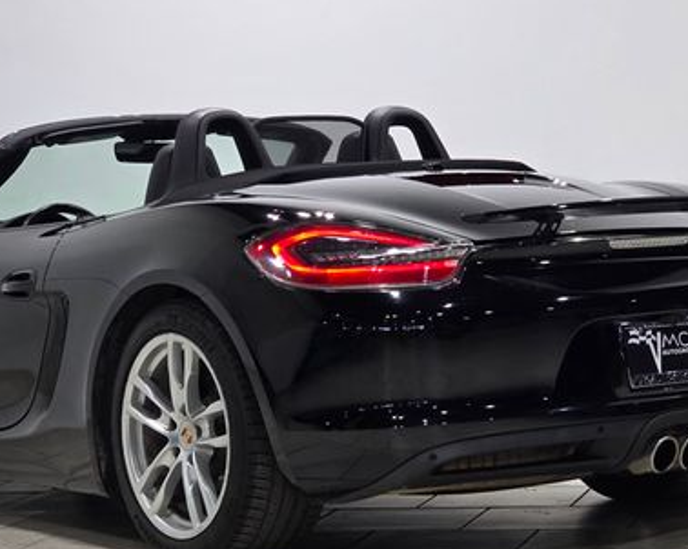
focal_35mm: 114
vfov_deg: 13.5
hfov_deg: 16.9
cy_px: 338
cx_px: 291
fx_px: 2320
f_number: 2.4
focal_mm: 7.9
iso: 160
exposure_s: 1/120
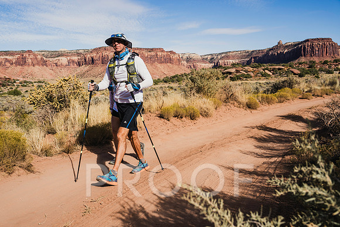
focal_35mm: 34
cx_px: 170
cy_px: 114
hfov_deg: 55.8
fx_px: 321
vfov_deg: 38.9
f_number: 5.6
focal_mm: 34
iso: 100
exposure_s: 1/800
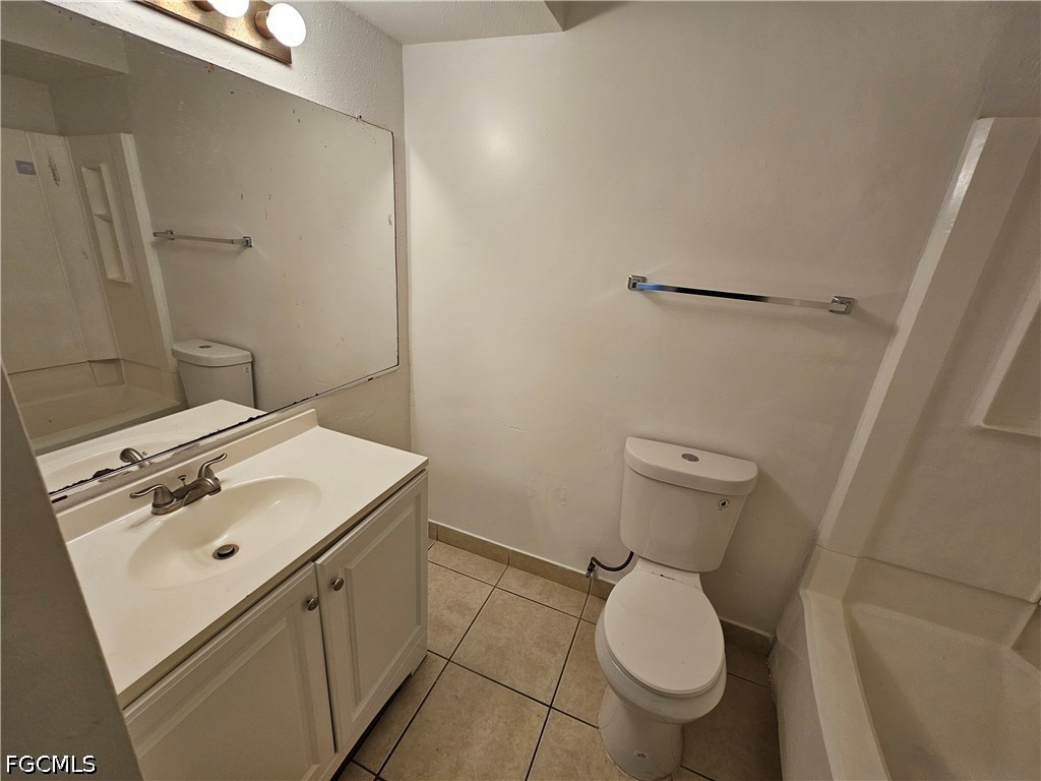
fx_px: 391
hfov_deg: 106.2
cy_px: 390
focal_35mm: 13
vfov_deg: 89.9
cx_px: 520
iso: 100
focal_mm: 2.2
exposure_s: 1/60
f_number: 2.2
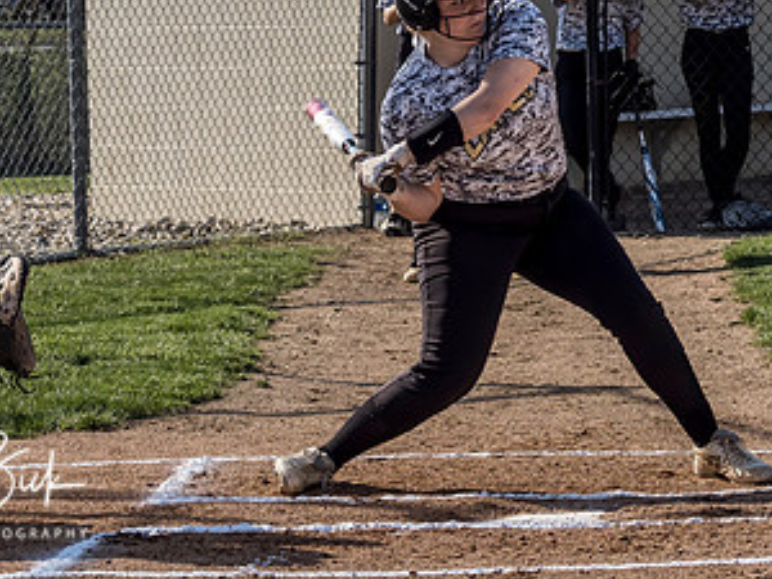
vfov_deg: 5.8
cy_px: 63
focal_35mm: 255
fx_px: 5687
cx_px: 466
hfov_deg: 7.8
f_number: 6.3
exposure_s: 1/1600
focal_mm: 66
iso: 400
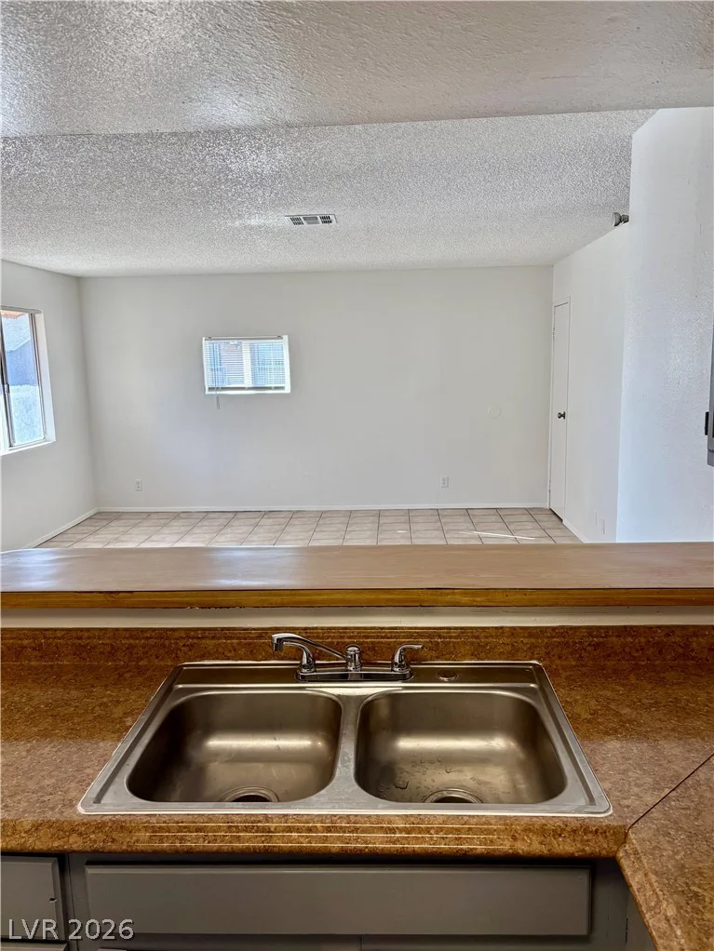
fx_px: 715
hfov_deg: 53.1
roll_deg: +0.0
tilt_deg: -9.3
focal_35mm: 26
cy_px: 476
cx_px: 357
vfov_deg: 67.3
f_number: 1.6
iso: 64
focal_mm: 5.96
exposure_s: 1/197
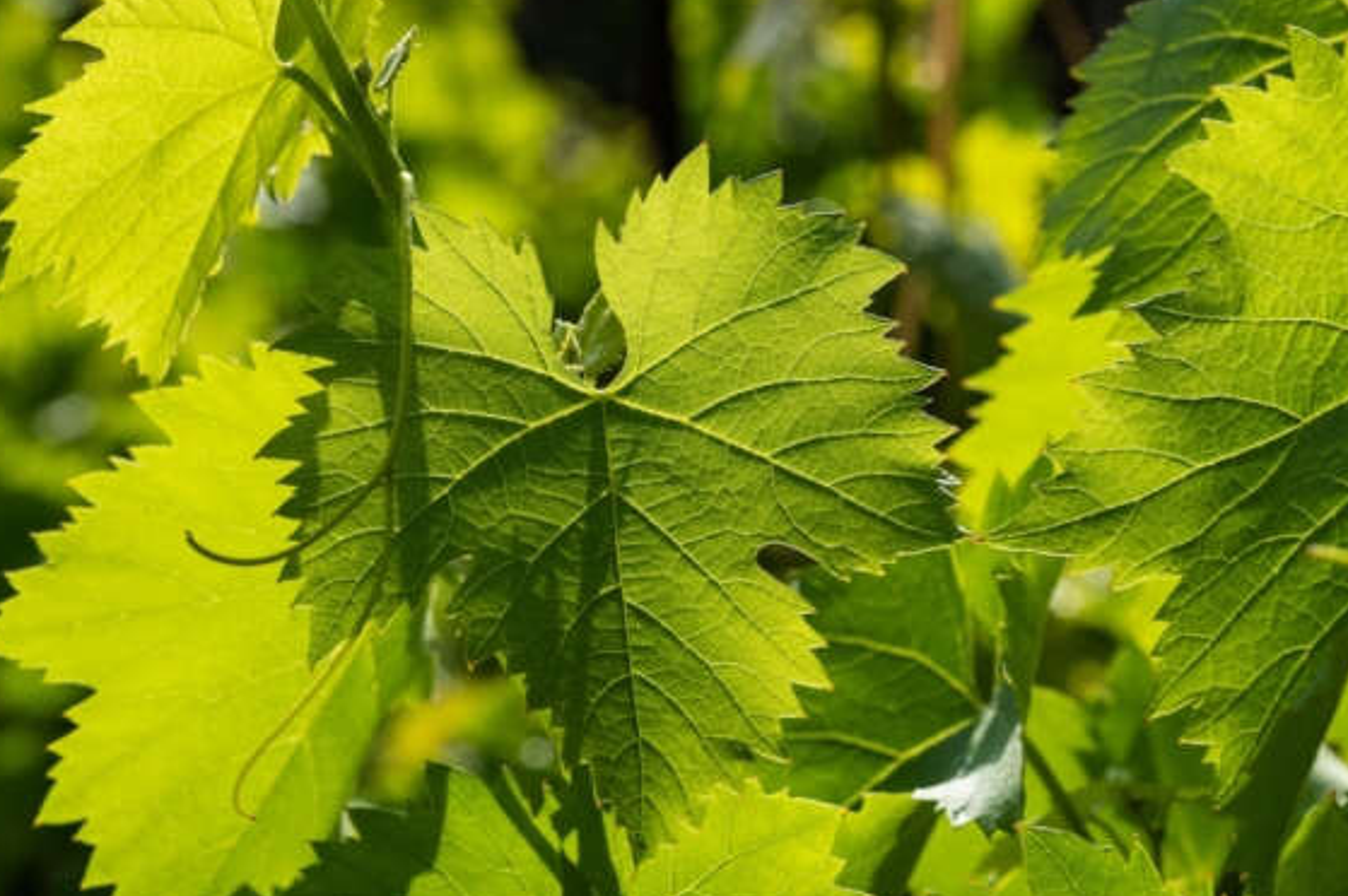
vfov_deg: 9.5
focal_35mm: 145
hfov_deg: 14.2
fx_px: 5426
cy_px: 467
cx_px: 670
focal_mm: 90
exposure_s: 1/500
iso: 200
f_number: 8
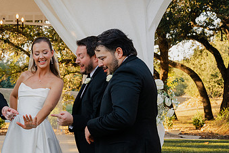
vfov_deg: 24.6
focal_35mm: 54
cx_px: 33
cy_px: 130
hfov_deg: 35.2
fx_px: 344
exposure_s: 1/250
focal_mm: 31.5
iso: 400
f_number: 4.5
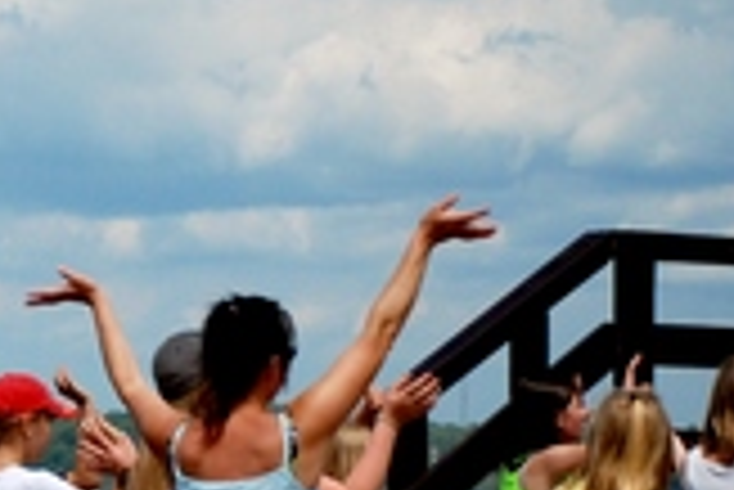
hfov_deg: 6.1
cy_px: 128
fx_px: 6734
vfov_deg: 4.2
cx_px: -446
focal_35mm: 330
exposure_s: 1/2000
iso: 320
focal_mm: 58
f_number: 5.6
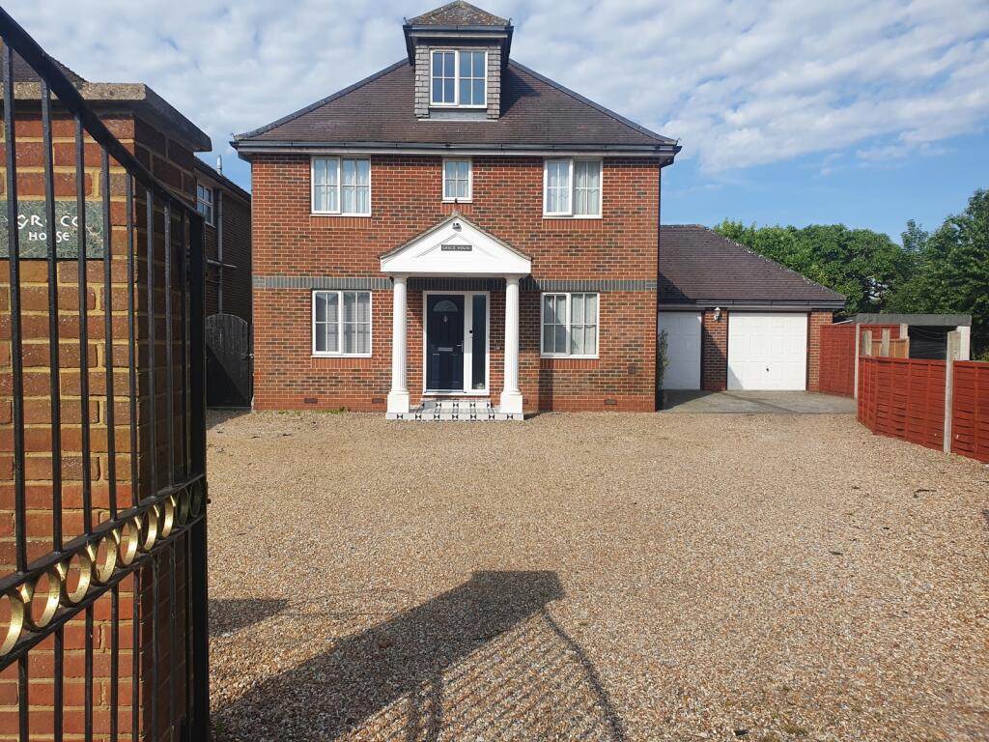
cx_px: 494
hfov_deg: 67.3
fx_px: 743
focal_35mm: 26
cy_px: 371
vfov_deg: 53.1
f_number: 2.4
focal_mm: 4.32
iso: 50
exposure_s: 1/1652
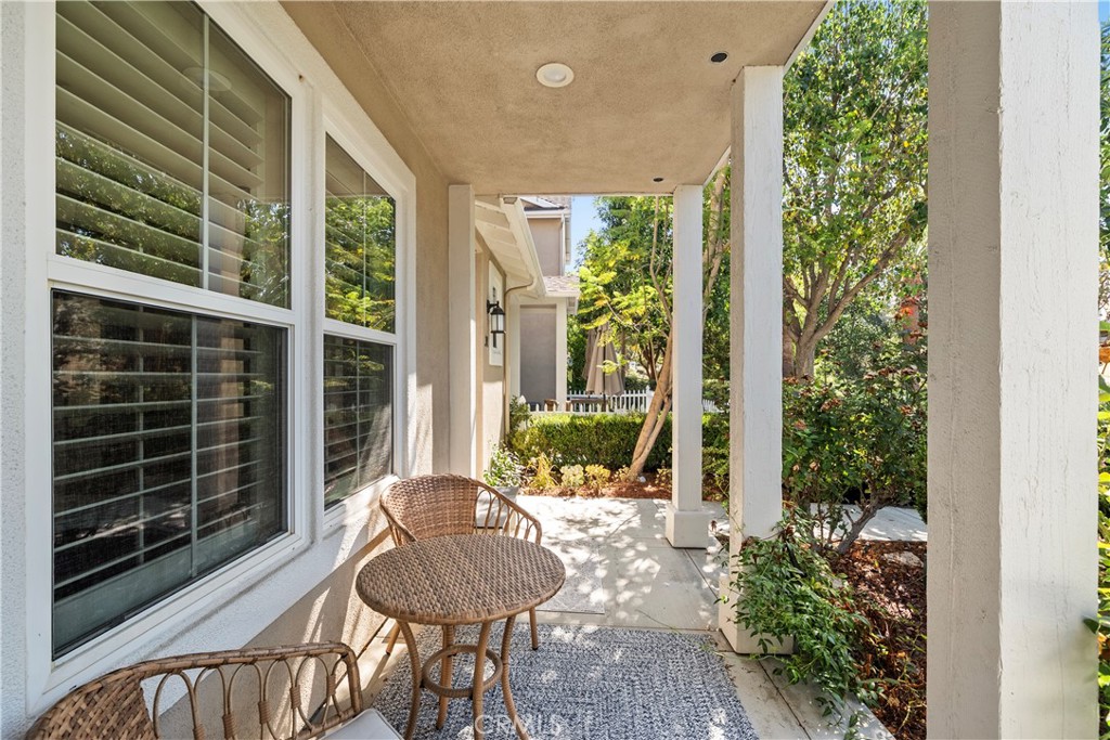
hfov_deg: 100.4
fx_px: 463
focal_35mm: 15
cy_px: 370
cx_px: 555
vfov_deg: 77.3
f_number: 8
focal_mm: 15
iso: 160
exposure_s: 1/20
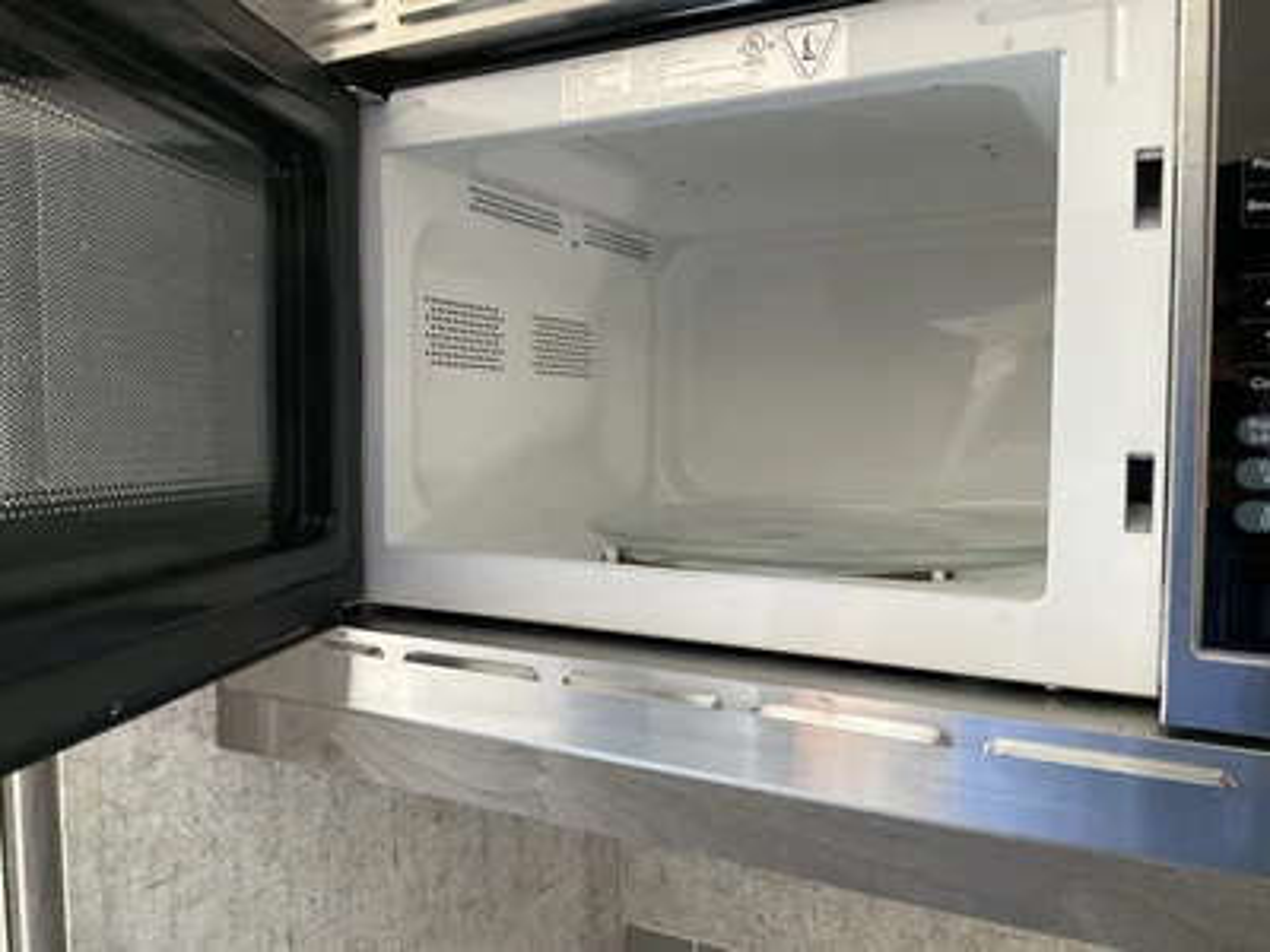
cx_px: 635
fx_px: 1064
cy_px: 476
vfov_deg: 48.2
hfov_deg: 61.7
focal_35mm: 29
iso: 125
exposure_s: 1/60
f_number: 1.8
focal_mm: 3
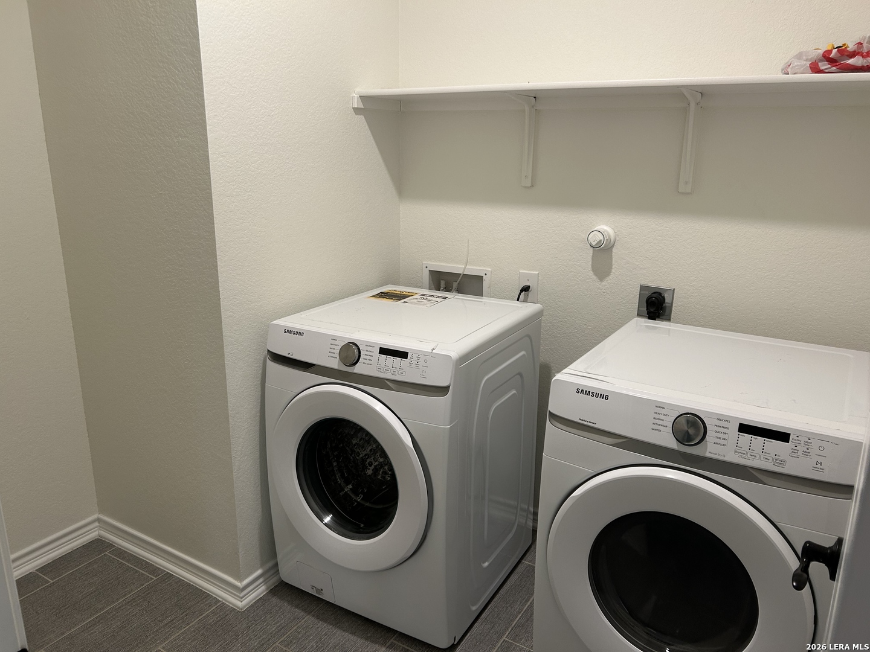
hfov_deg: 67.3
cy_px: 326
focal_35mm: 26
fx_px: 653
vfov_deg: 53.1
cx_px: 435
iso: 100
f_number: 1.5
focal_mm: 5.7
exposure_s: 1/60
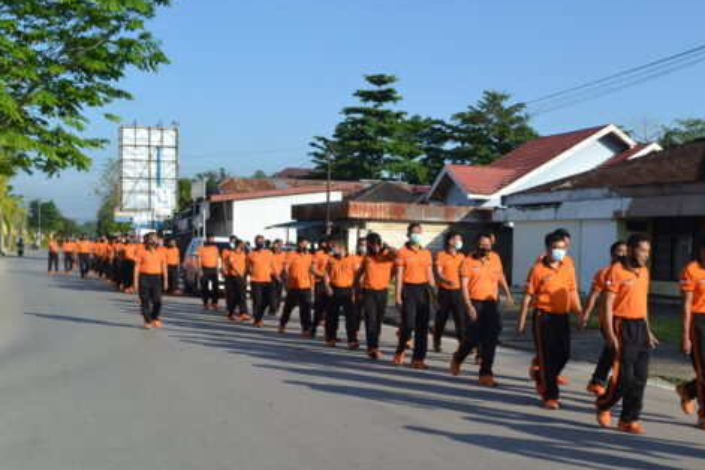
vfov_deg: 30.4
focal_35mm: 44
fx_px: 862
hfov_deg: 43.5
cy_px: 280
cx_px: 503
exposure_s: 1/200
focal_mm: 18
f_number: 7.1
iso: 100
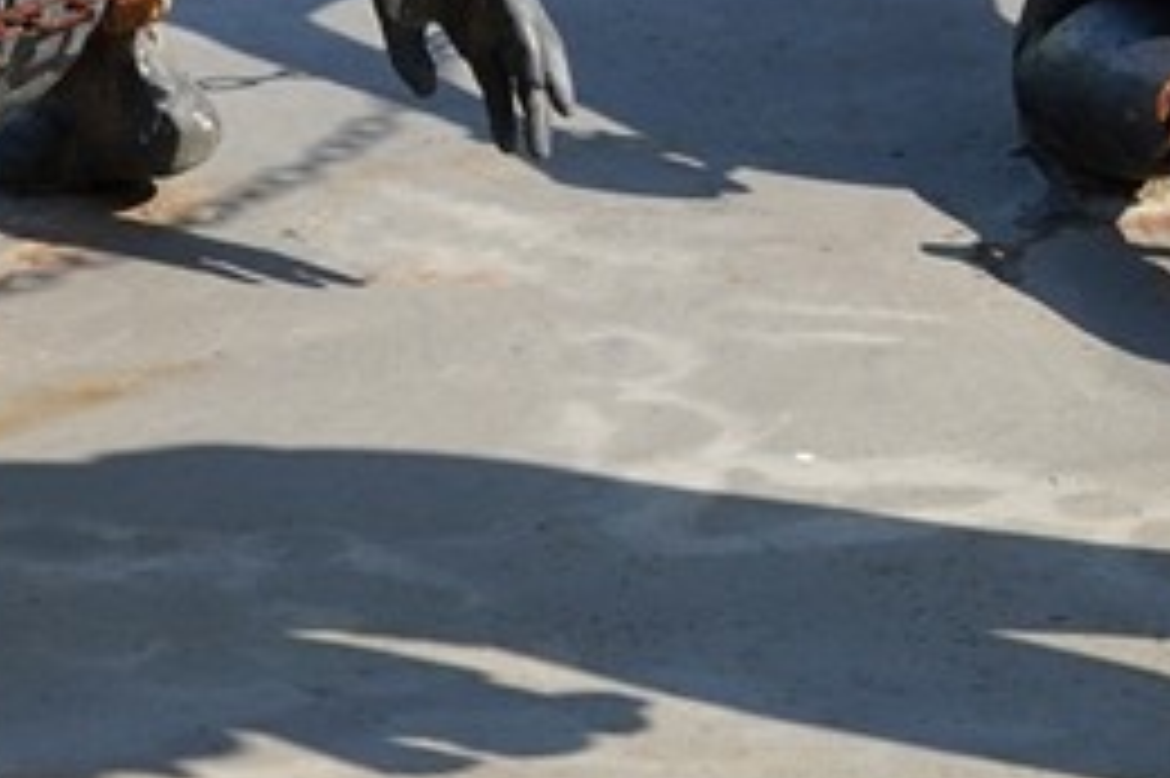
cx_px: 2056
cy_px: -886
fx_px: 8249
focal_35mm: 254
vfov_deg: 5.3
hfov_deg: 7.9
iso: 400
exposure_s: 1/100
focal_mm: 33
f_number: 13
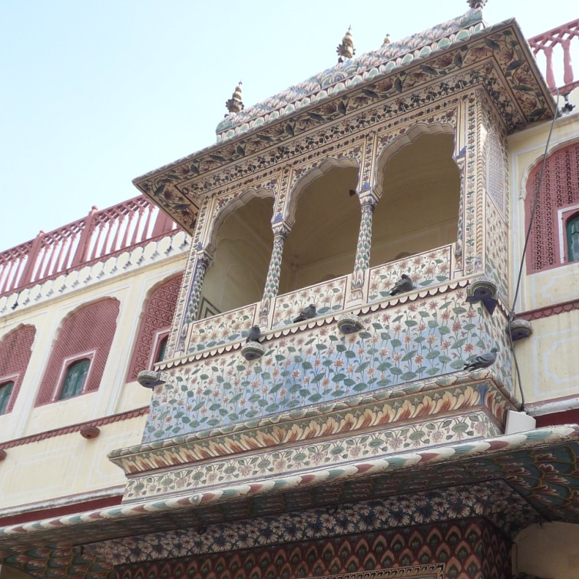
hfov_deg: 37.4
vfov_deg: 37.4
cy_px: 346
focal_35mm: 45
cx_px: 345
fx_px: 852
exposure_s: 1/500
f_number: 2.9
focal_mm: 4.7
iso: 160
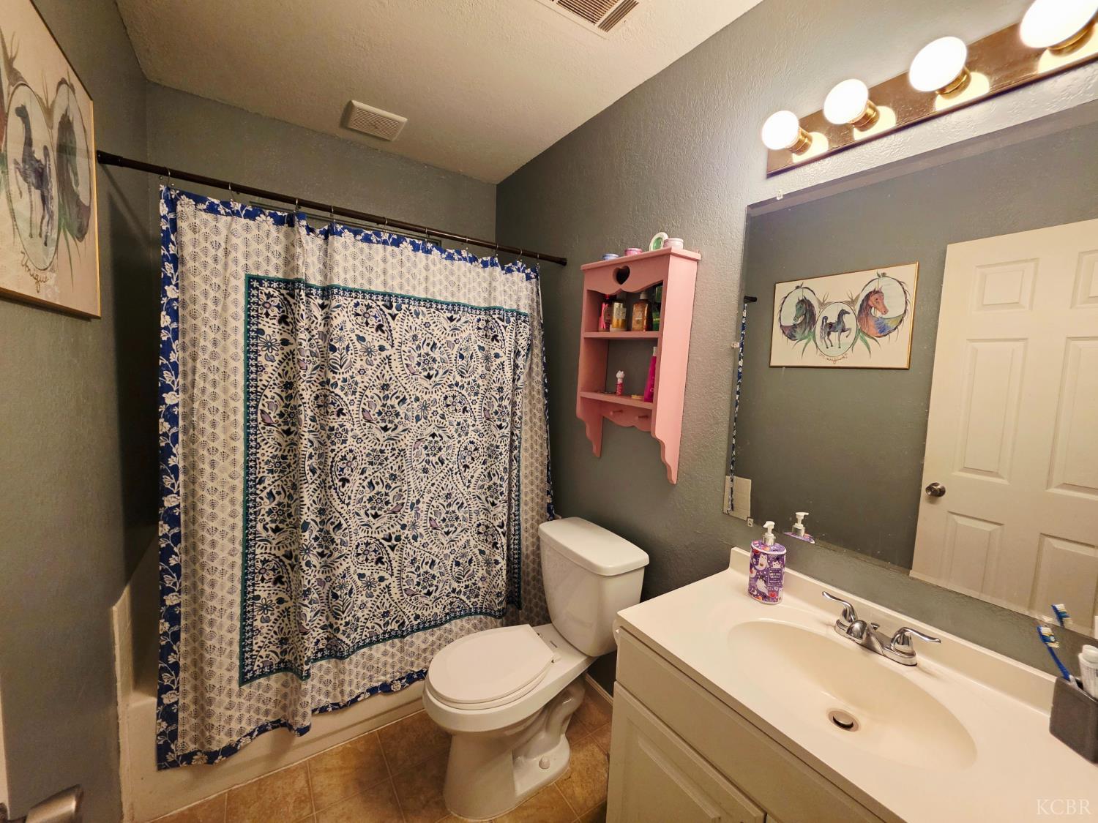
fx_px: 412
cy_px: 412
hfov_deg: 106.2
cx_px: 549
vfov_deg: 89.9
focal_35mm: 13
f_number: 1.9
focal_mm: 2.2
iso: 320
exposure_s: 1/60.2
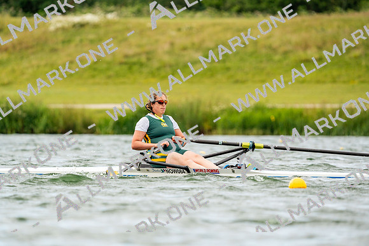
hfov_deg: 4.8
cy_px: 123
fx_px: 4408
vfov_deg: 3.2
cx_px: 184
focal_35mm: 430
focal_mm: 430
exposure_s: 1/2000
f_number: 6.3
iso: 640
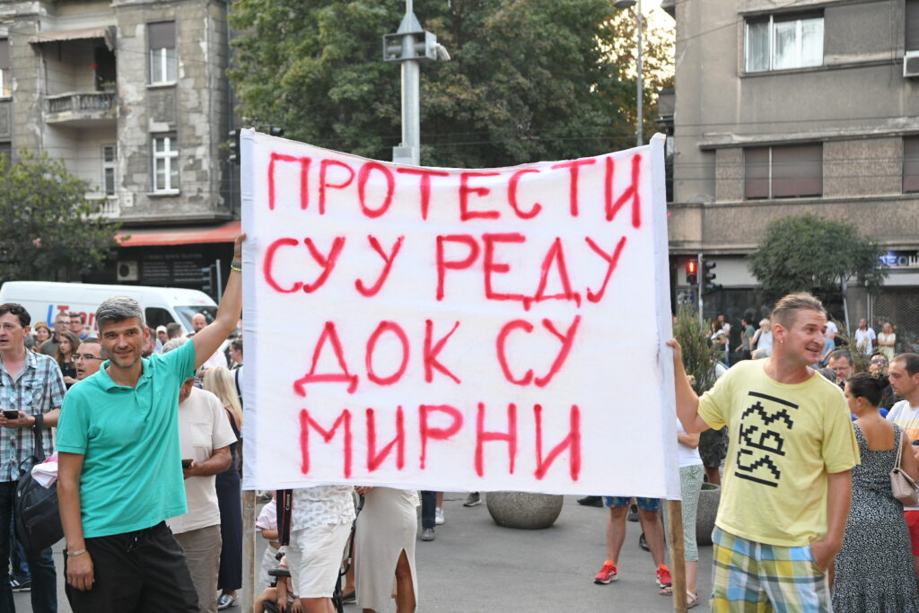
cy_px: 306
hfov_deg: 39.6
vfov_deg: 27.0
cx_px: 460
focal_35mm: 50
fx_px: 1276
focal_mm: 50
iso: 2000
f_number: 4
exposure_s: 1/200
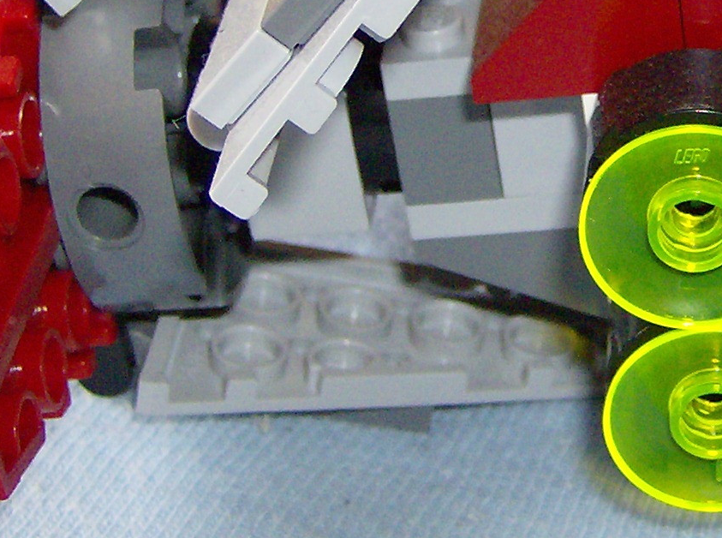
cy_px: 18
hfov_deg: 17.7
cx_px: 635
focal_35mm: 110
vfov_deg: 13.2
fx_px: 2289
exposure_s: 1/60
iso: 200
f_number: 2.8
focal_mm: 6
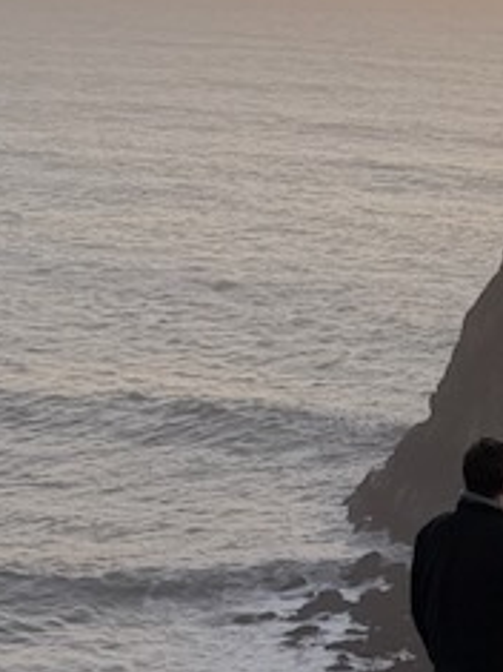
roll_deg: -1.3
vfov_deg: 14.9
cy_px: 626
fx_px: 2540
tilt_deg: -14.1
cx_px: 852
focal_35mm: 131
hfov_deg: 10.7
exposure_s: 1/617
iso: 80
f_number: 1.78
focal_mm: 6.76
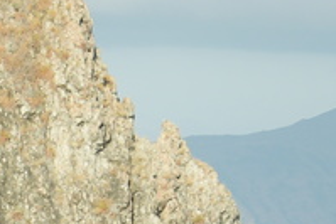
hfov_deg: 3.2
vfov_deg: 2.2
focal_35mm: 634
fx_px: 5921
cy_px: 97
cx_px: -151
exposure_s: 1/800
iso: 160
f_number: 5
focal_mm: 78
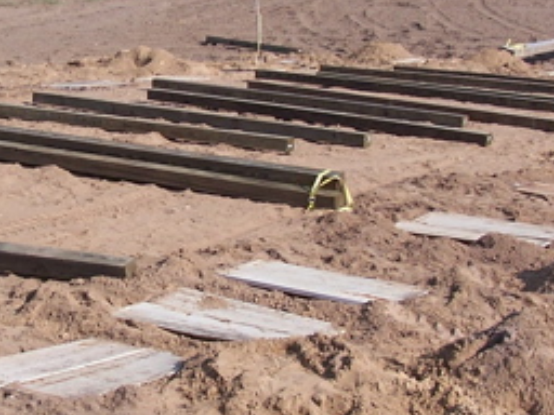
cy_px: 184
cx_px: 115
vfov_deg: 15.6
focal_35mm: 95
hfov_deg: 20.4
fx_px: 1520
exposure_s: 1/750
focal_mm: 6.3
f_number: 4
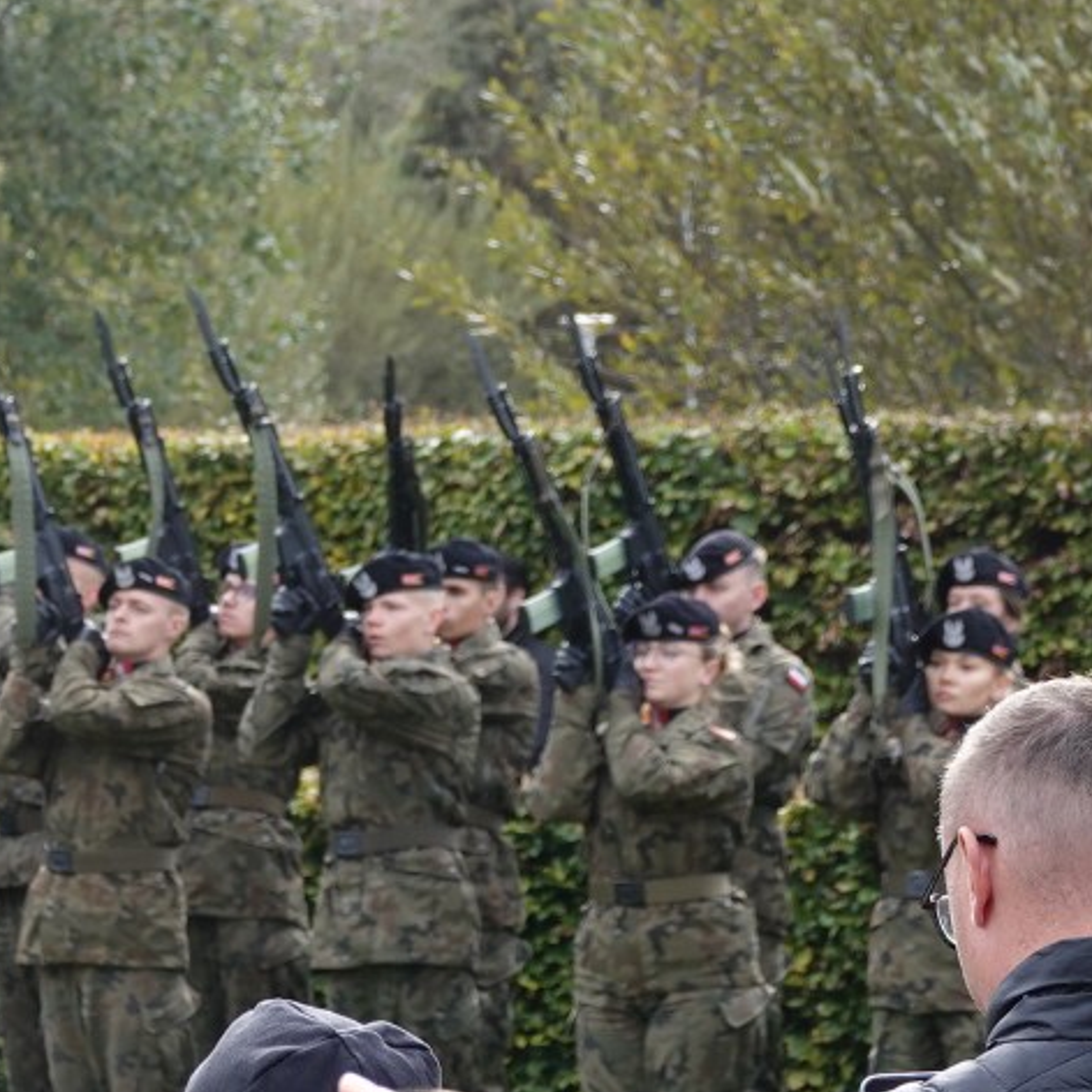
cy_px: 602
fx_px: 7495
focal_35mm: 210
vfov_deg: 8.3
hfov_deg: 8.3
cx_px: 178
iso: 100
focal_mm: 26.42
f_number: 3.5
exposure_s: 1/160
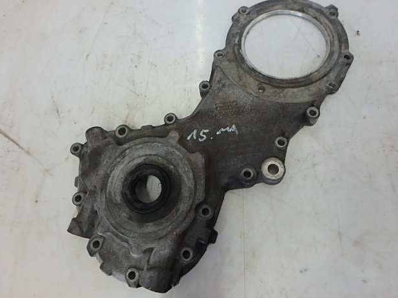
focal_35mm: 22
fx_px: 253
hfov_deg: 76.4
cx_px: 206
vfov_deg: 61.1
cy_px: 146
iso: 320
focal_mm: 3.7
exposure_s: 1/30
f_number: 3.5
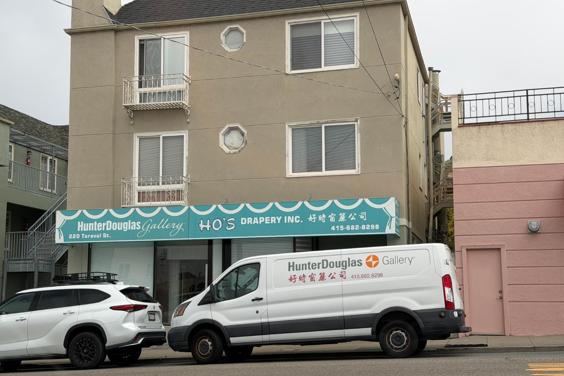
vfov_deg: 27.0
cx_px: 282
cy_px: 202
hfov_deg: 39.6
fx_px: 783
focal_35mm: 50
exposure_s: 1/828
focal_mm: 6.76
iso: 64
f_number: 1.78
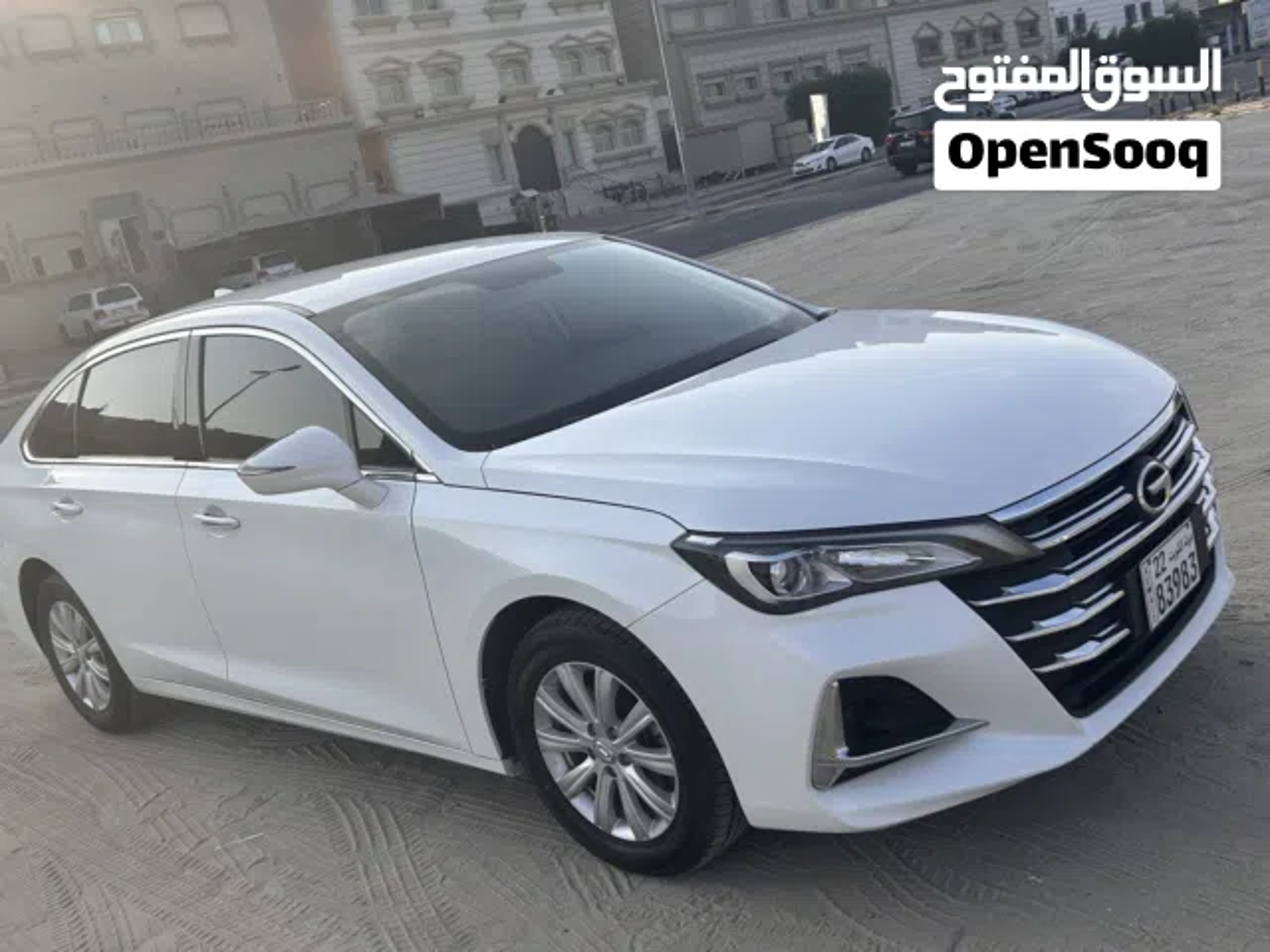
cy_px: 476
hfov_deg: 67.3
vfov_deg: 53.1
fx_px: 954
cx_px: 635
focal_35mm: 26
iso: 50
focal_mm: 5.7
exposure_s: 1/2695
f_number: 1.5
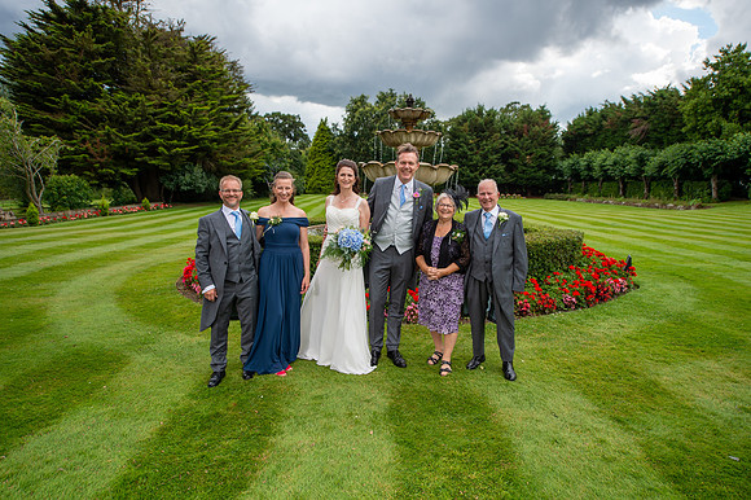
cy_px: 250
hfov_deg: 73.8
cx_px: 376
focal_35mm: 24
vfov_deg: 53.1
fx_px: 500
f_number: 4
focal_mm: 24
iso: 125
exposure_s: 1/640
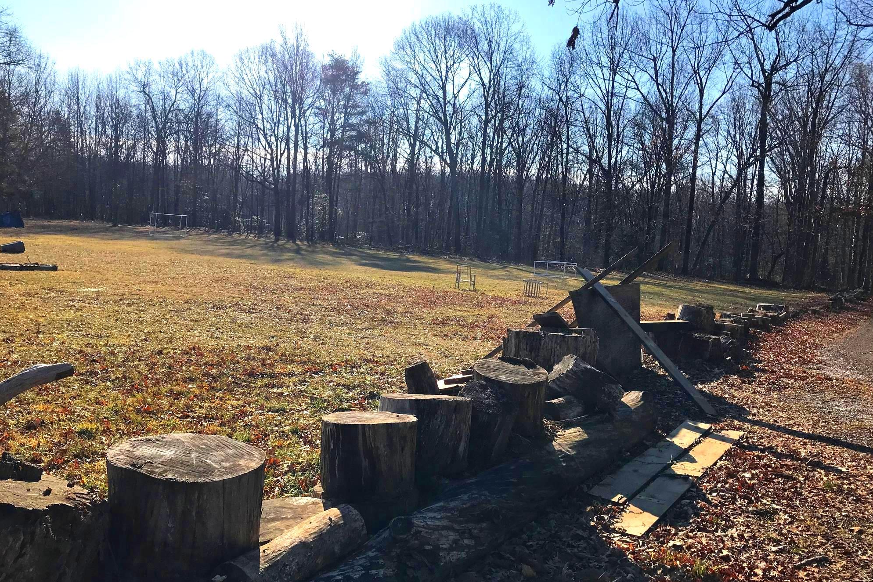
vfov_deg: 43.6
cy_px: 303
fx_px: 727
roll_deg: -4.1
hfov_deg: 61.9
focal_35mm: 30
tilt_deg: -2.9
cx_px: 428
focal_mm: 3.99
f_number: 1.8
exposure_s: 1/2660
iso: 20
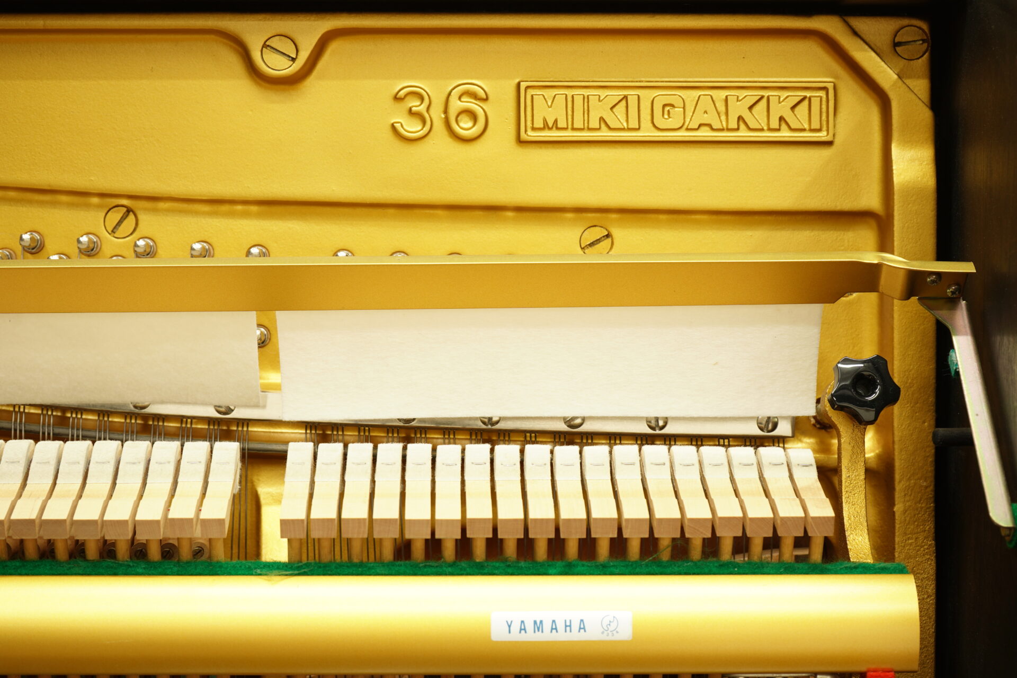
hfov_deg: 28.8
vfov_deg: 19.5
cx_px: 508
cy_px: 339
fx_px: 1977
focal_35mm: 70
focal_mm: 70
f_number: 7.1
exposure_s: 1/8
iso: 160
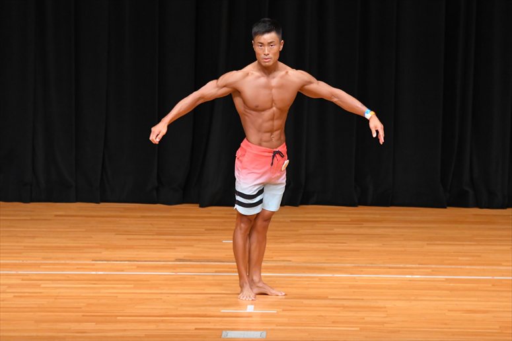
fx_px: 3838
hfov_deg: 7.6
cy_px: 170
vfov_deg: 5.1
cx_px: 256
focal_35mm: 270
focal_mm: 180
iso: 4000
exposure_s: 1/400
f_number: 5.6
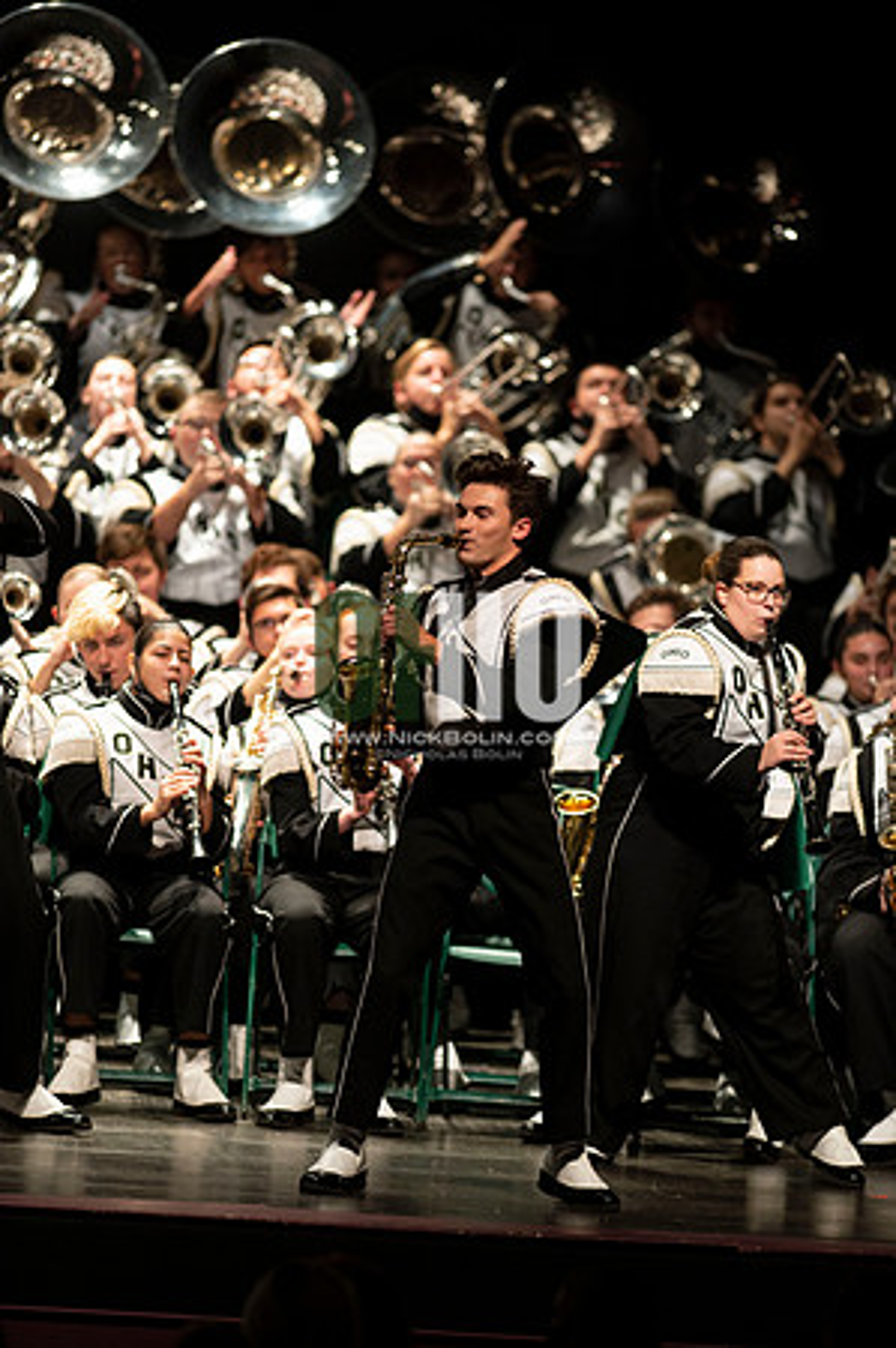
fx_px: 11225
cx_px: 448
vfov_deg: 6.9
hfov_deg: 4.6
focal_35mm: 300
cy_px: 674
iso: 3200
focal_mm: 300
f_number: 2.8
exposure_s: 1/500
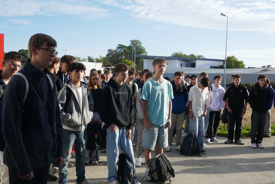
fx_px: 298
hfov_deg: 49.6
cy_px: 92
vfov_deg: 34.2
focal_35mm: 39
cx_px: 138
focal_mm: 14.3
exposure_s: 1/640
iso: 125
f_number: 3.7
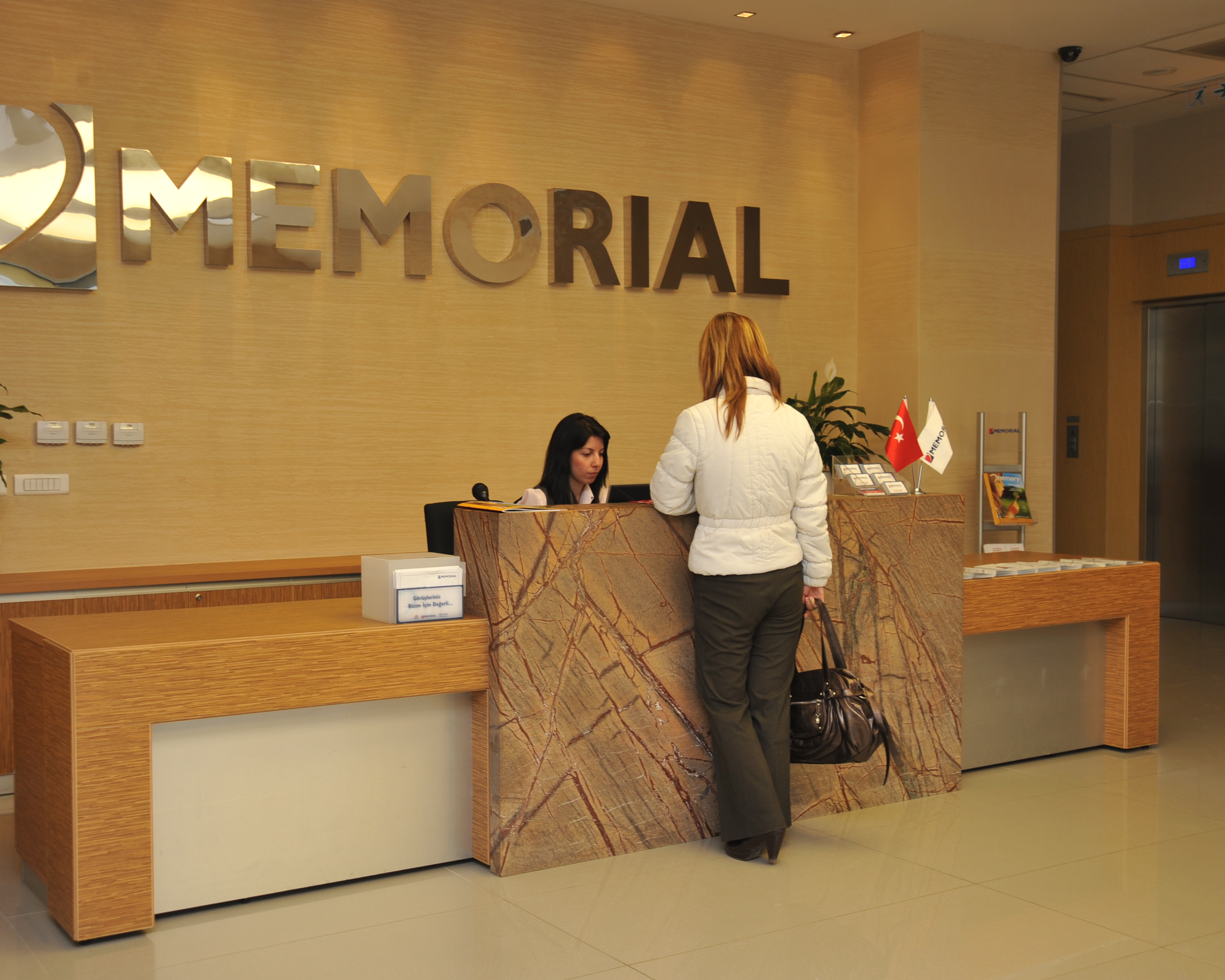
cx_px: 556
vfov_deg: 37.3
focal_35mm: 40
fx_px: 1450
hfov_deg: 45.7
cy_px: 492
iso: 400
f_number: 5.6
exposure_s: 1/60
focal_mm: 35
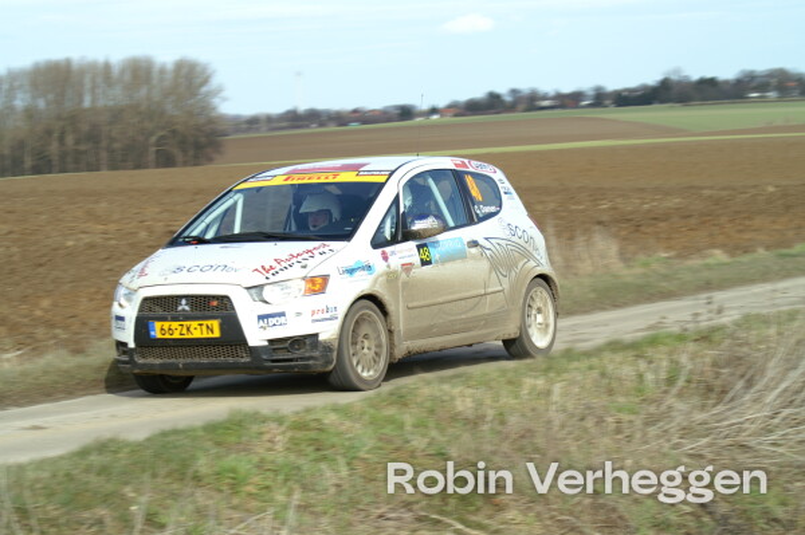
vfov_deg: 12.2
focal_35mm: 112
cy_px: 268
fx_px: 2513
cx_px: 402
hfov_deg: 18.2
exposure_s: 1/250
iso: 100
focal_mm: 75
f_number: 8
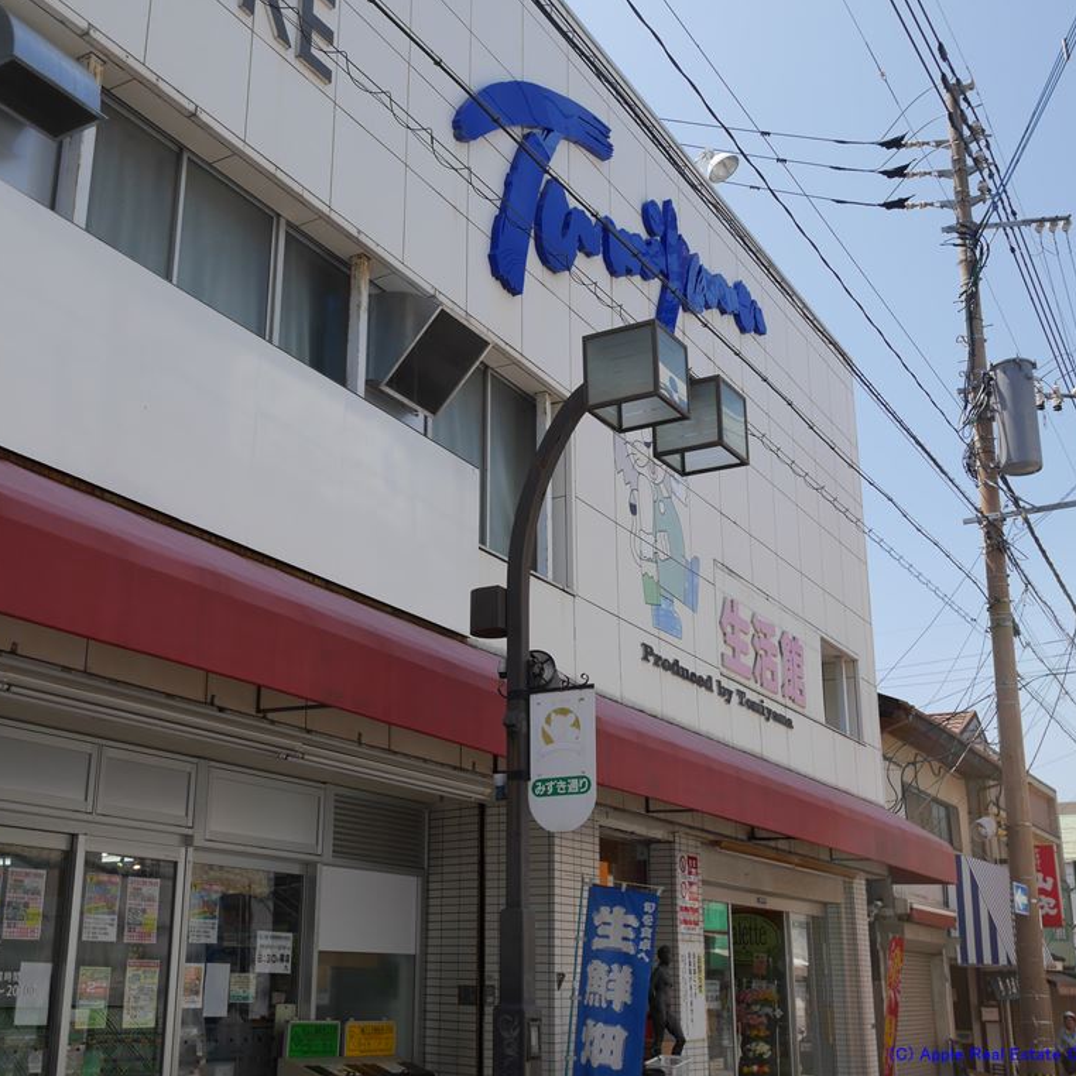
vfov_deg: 43.9
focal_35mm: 38
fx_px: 1336
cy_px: 537
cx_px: 434
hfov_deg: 43.6
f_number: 7.1
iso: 200
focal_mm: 16
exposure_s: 1/400
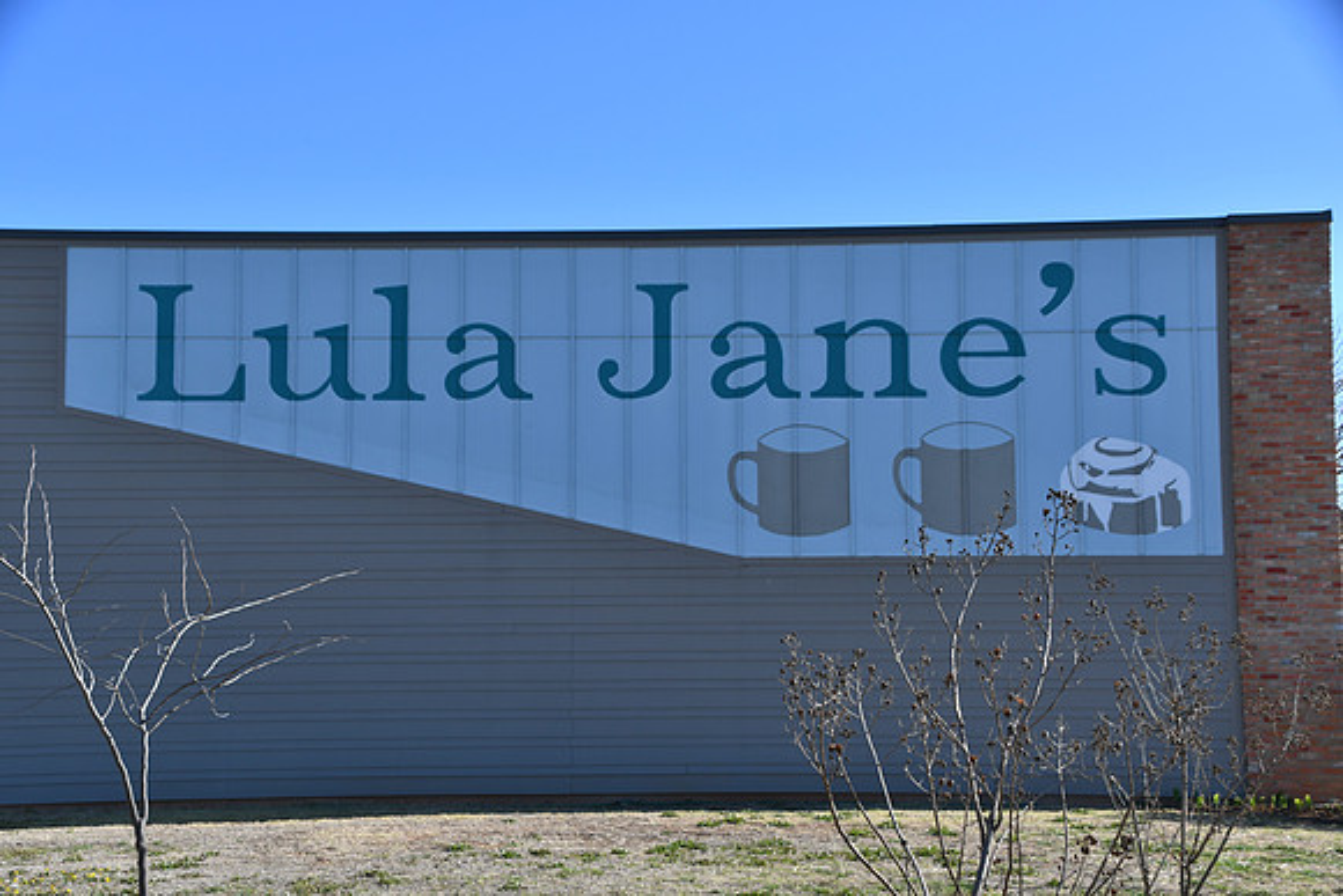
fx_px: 2127
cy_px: 448
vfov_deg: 23.8
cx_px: 672
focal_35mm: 57
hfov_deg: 35.0
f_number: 9
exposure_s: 1/320
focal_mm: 38
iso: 100
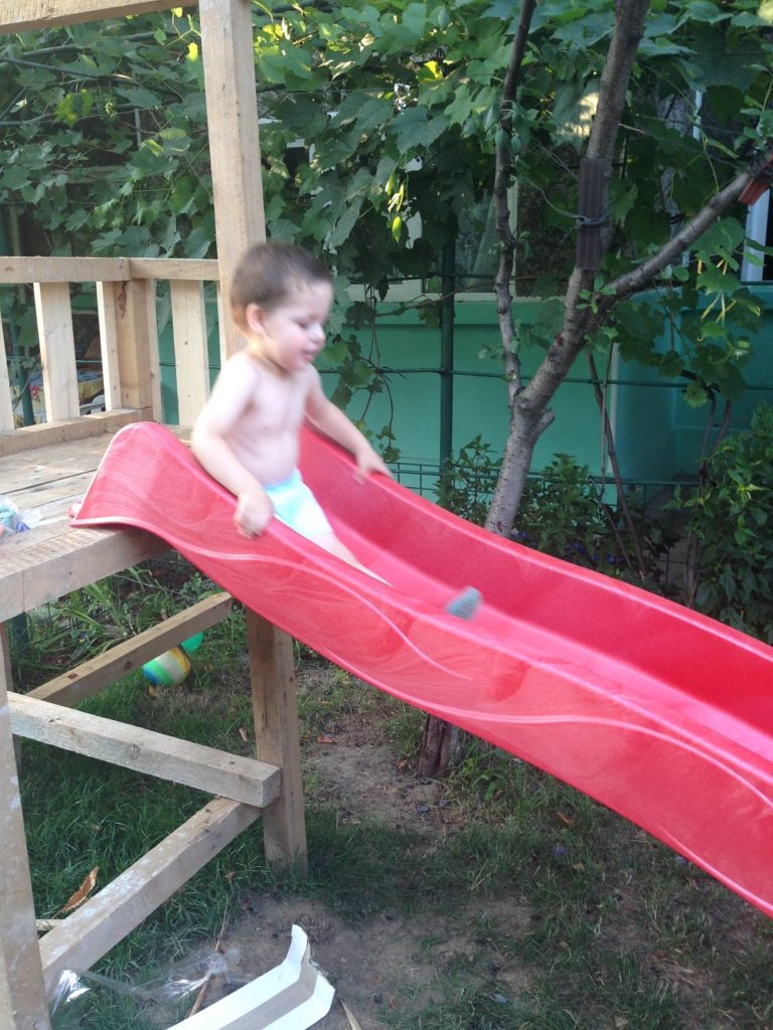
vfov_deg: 55.4
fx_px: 983
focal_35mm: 33
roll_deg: -1.0
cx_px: 386
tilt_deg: -15.3
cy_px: 515
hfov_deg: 42.9
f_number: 2.4
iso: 50
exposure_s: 1/40
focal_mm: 4.12
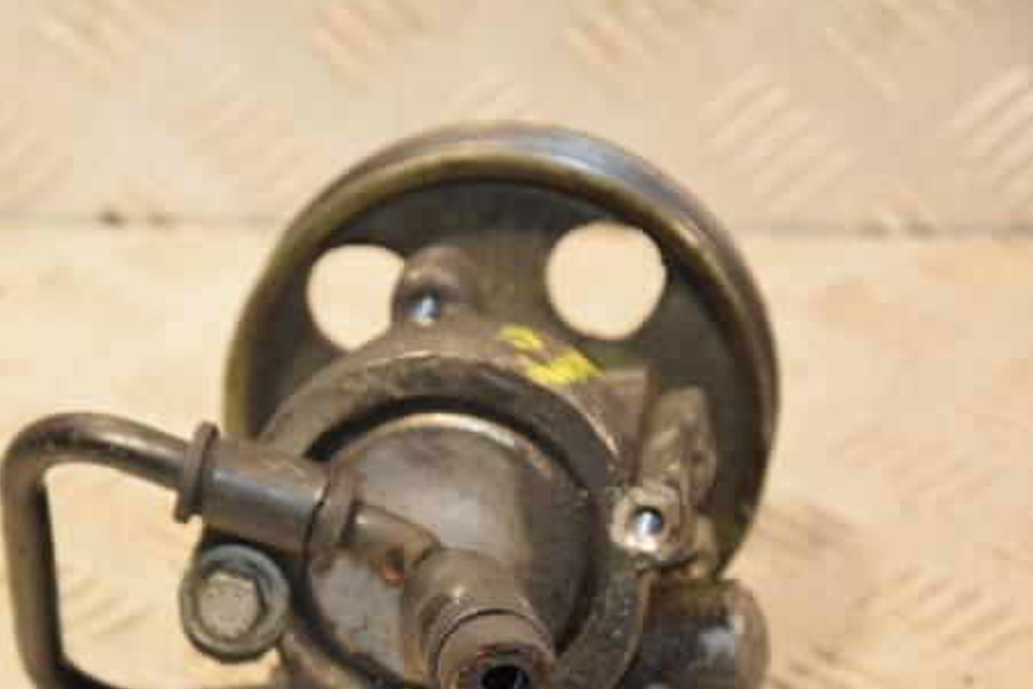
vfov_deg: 7.0
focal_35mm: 196
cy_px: 450
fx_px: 5624
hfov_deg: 10.5
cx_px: 395
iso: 800
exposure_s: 1/100
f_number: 5.6
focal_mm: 98
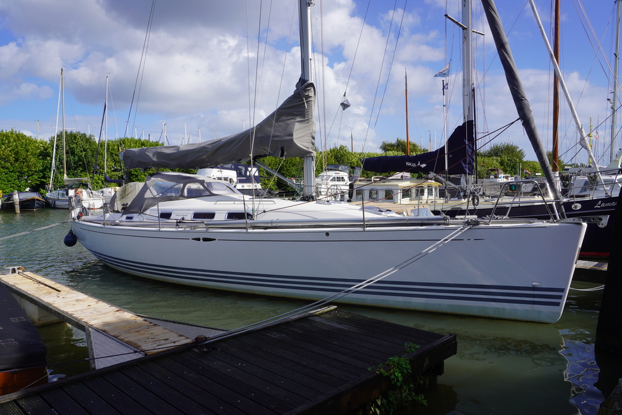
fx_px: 467
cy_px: 208
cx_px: 311
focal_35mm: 27
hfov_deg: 67.4
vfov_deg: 47.9
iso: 100
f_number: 10
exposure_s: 1/200
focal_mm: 18
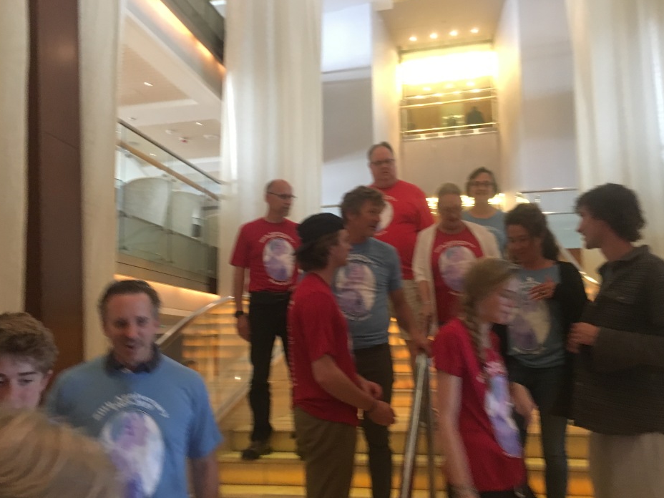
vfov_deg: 44.1
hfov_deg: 56.8
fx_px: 614
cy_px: 270
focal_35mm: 32
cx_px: 327
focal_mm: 4.15
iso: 200
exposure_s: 1/15
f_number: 2.2
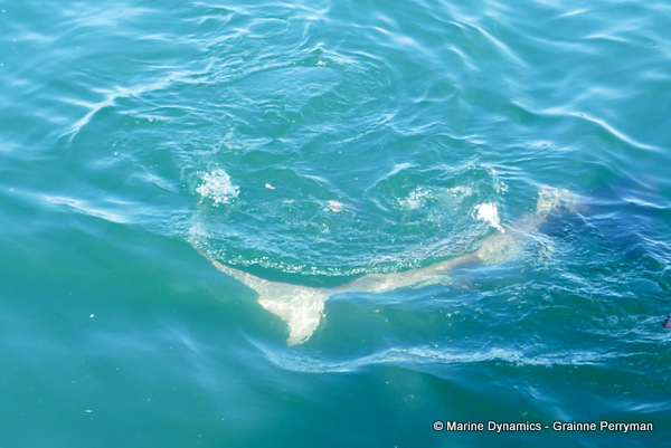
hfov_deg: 71.5
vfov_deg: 51.4
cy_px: 224
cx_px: 336
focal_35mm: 25
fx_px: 466
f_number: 2.8
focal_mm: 9.12
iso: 125
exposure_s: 1/640
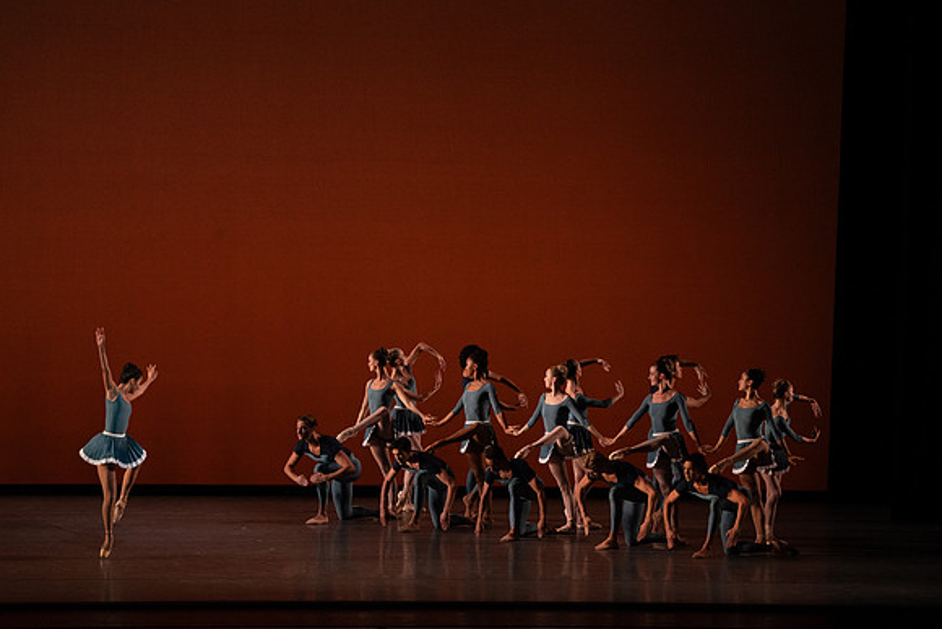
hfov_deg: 12.5
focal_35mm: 164
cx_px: 471
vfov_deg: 8.4
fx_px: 4292
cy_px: 314
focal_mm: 164
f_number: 9
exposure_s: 1/400
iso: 5000
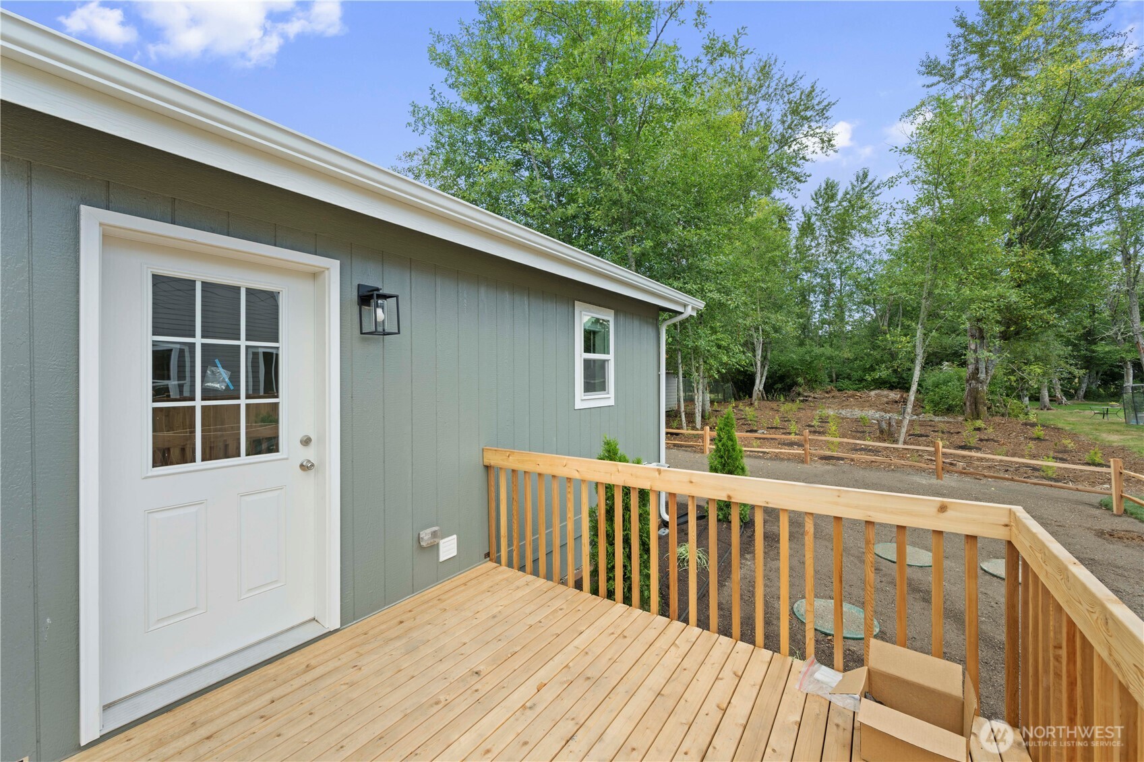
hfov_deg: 104.3
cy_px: 381
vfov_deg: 81.2
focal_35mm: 14
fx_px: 445
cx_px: 572
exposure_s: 1/20
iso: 200
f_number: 8
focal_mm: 14
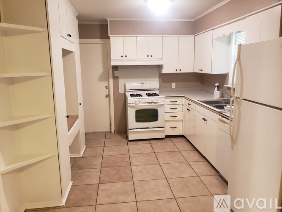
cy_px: 106
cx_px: 141
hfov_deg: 67.3
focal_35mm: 26
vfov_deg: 53.0
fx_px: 212
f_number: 1.5
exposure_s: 1/40
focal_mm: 4.3
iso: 320
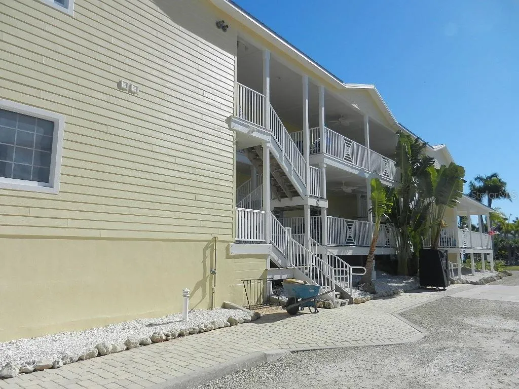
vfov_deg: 54.9
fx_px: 375
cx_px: 260
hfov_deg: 69.4
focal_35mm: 25
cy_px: 194
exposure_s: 1/640
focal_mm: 4.5
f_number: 7
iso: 160
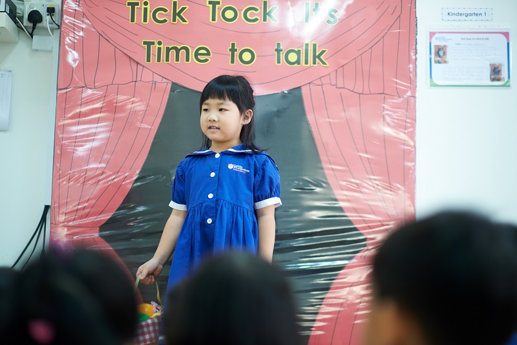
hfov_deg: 24.2
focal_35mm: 84
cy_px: 172
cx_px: 258
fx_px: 1206
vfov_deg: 16.3
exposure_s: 1/200
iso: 800
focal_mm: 56
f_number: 1.2
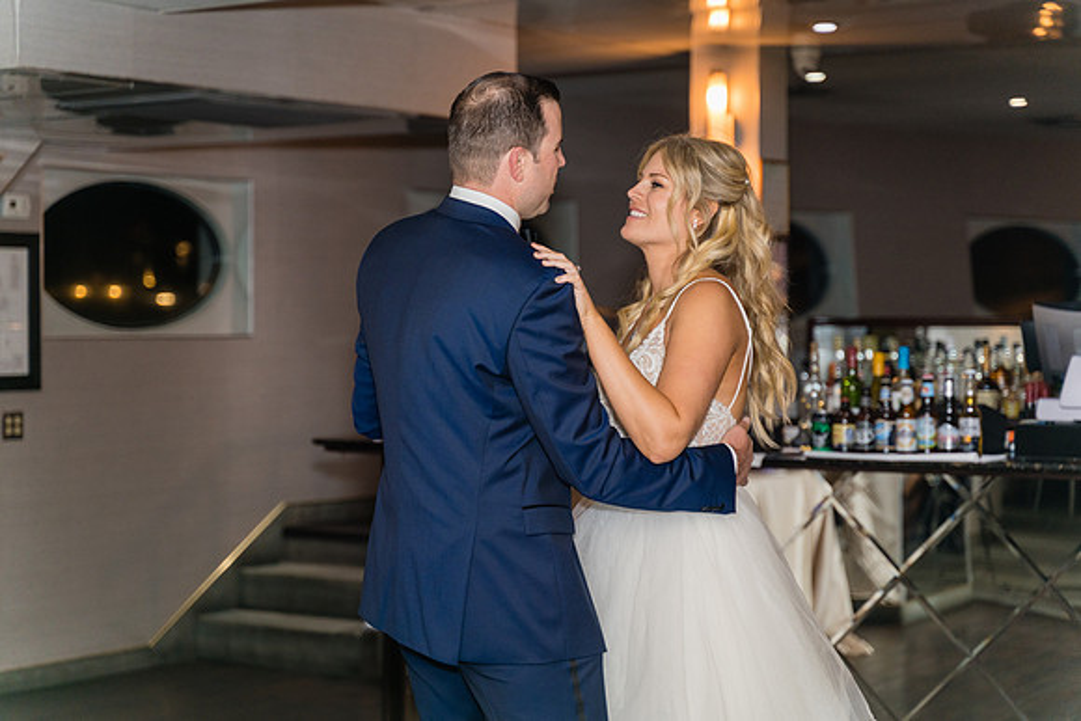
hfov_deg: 27.0
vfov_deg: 18.2
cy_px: 360
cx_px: 540
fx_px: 2253
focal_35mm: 75
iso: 1000
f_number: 2.8
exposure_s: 1/250
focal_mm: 75
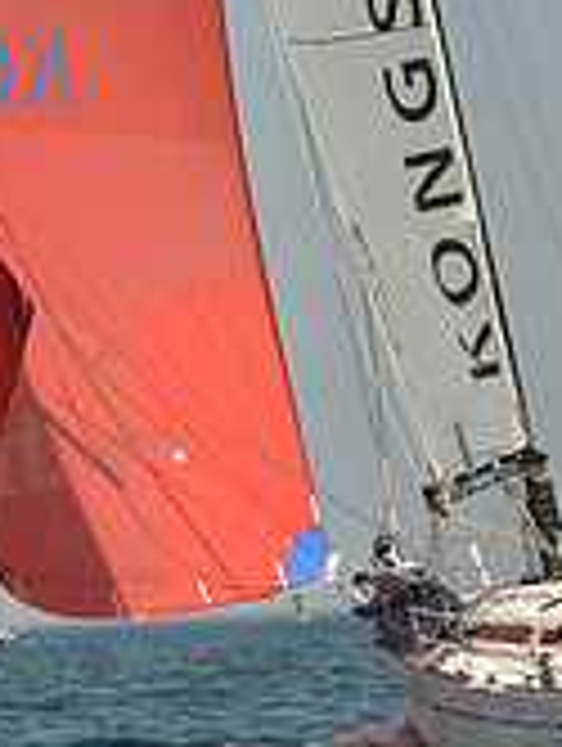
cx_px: 411
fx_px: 5074
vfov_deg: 8.3
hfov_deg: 6.3
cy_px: -252
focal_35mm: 235
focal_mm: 70
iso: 200
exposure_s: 1/1250
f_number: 8
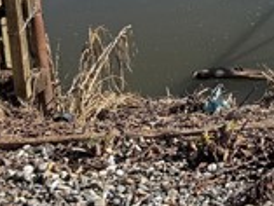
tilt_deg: -14.3
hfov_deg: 17.7
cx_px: 426
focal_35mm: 98
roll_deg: +0.7
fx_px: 776
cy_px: -117
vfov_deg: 14.0
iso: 80
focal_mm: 6.76
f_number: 1.78
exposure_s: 1/3759
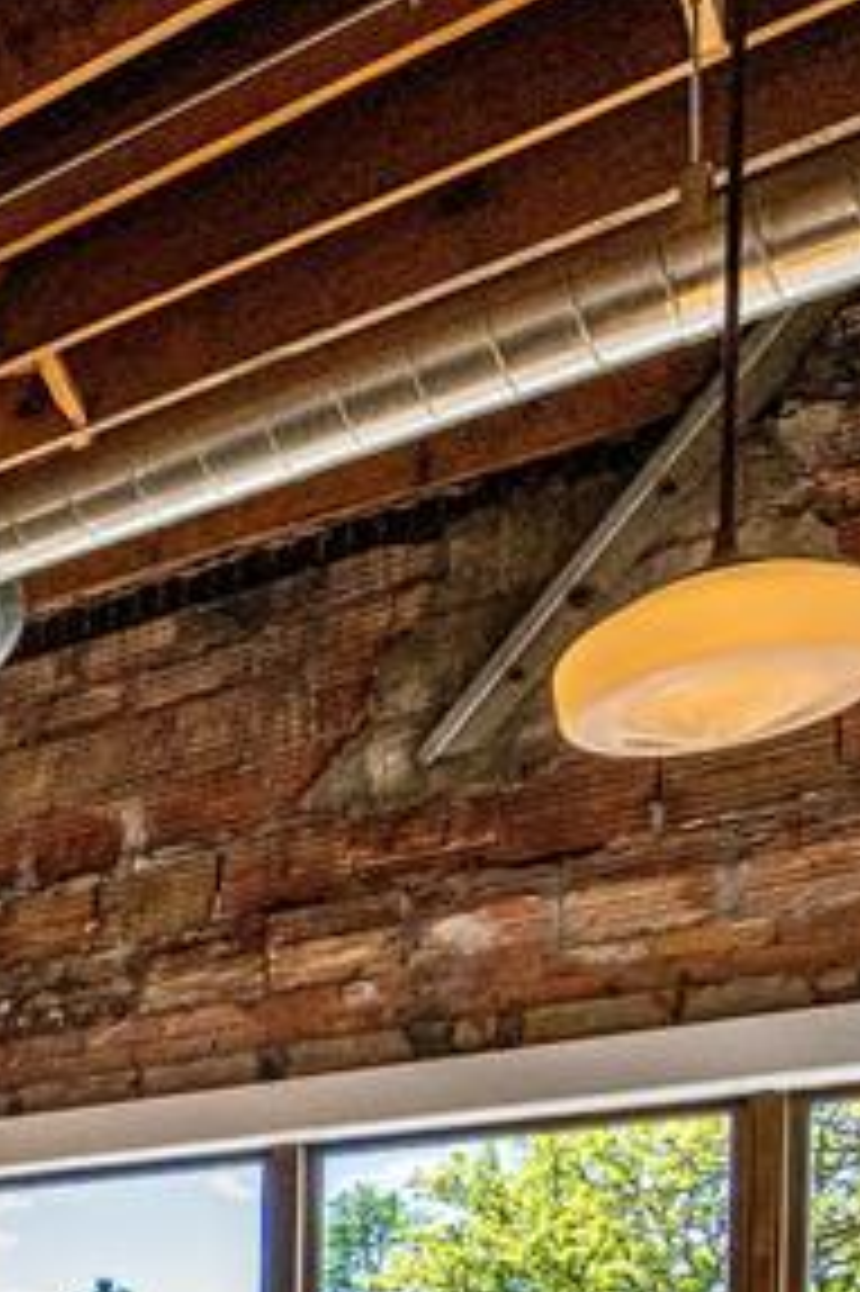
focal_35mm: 50
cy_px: 1517
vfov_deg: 33.1
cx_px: -774
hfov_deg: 19.0
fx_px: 1794
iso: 1600
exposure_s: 1/1600
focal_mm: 14
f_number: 6.3
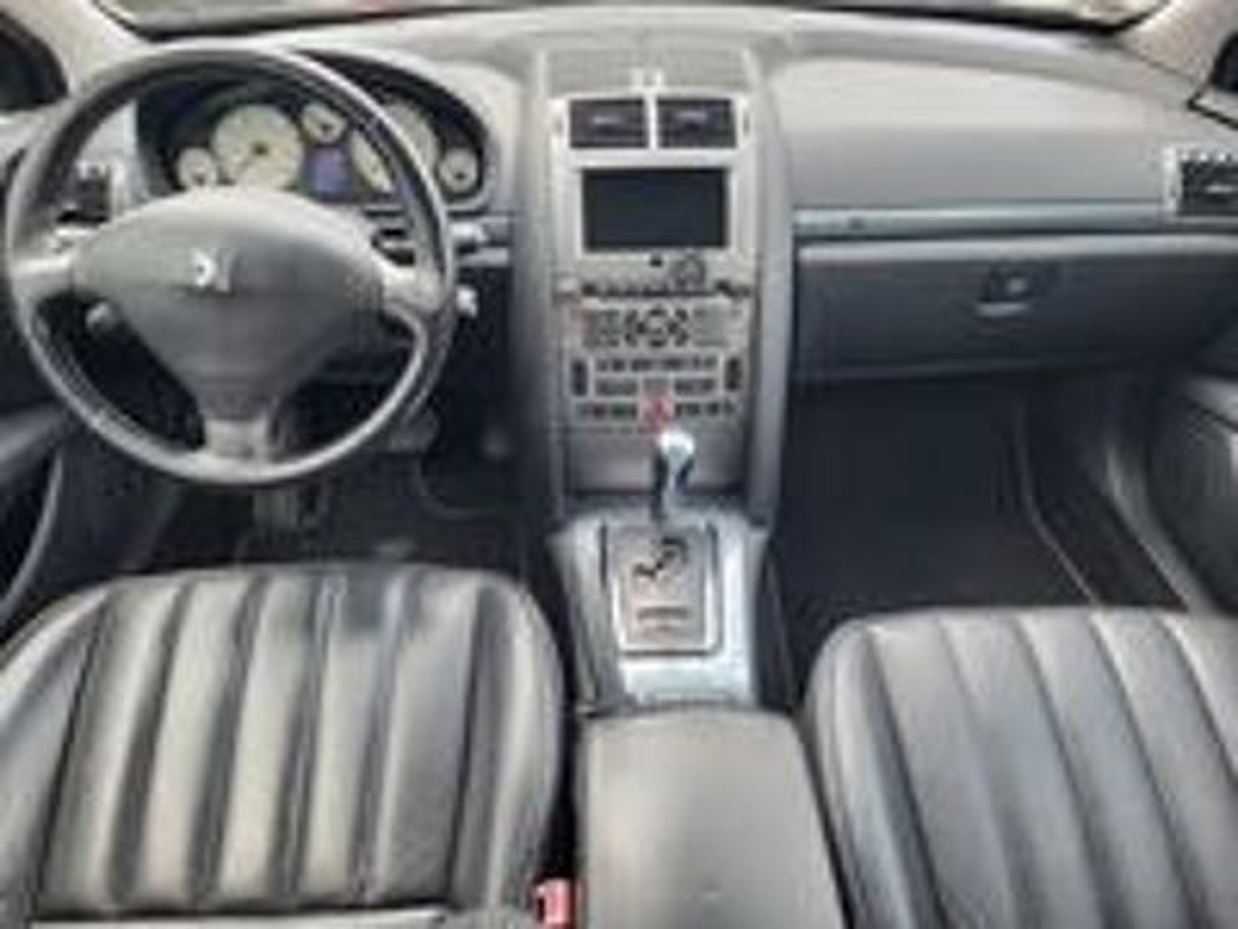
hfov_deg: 67.3
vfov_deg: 53.1
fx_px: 930
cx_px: 619
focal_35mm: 26
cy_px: 464
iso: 50
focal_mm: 5.4
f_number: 1.8
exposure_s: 1/100
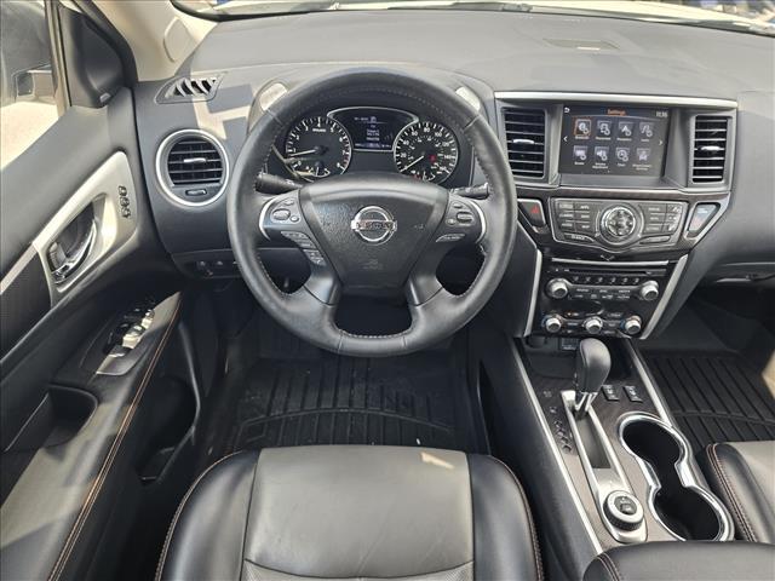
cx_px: 388
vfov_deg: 58.9
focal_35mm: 23
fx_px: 515
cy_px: 290
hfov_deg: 73.9
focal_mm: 6.3
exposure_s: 1/182
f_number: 1.7
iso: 50
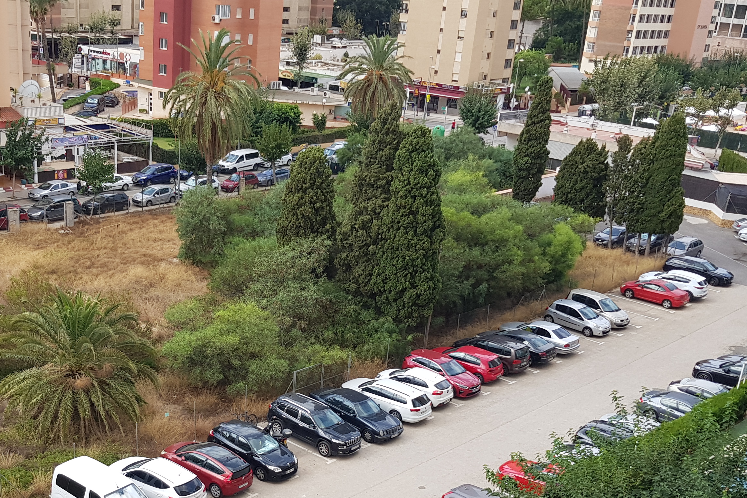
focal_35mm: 47
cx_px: 293
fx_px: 975
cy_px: 409
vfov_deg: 28.0
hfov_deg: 41.7
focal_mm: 4.2
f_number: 1.7
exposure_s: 1/572
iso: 40
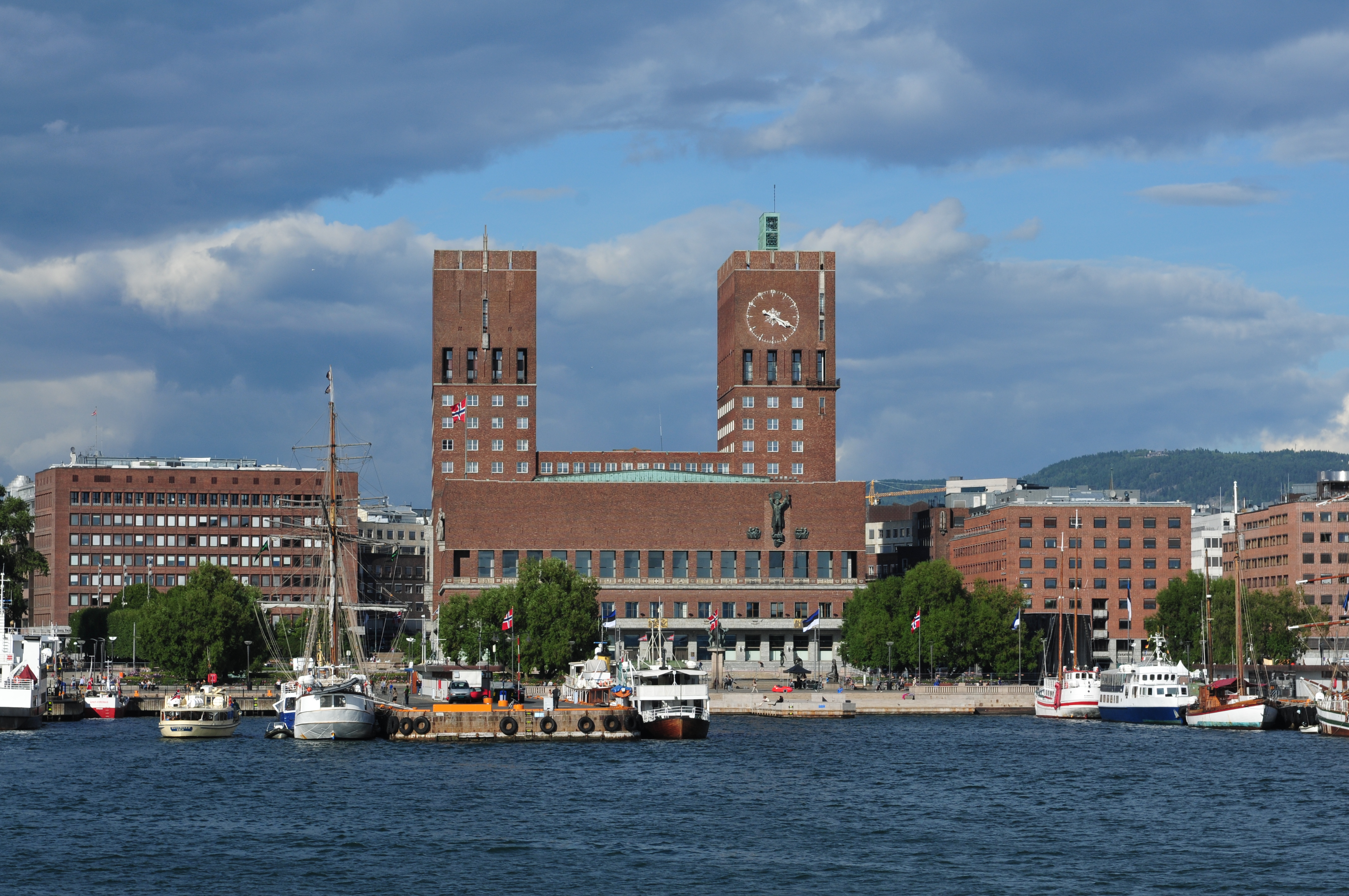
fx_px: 3930
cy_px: 448
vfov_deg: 13.0
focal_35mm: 105
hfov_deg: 19.5
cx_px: 674
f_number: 11
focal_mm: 70
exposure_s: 1/400
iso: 200
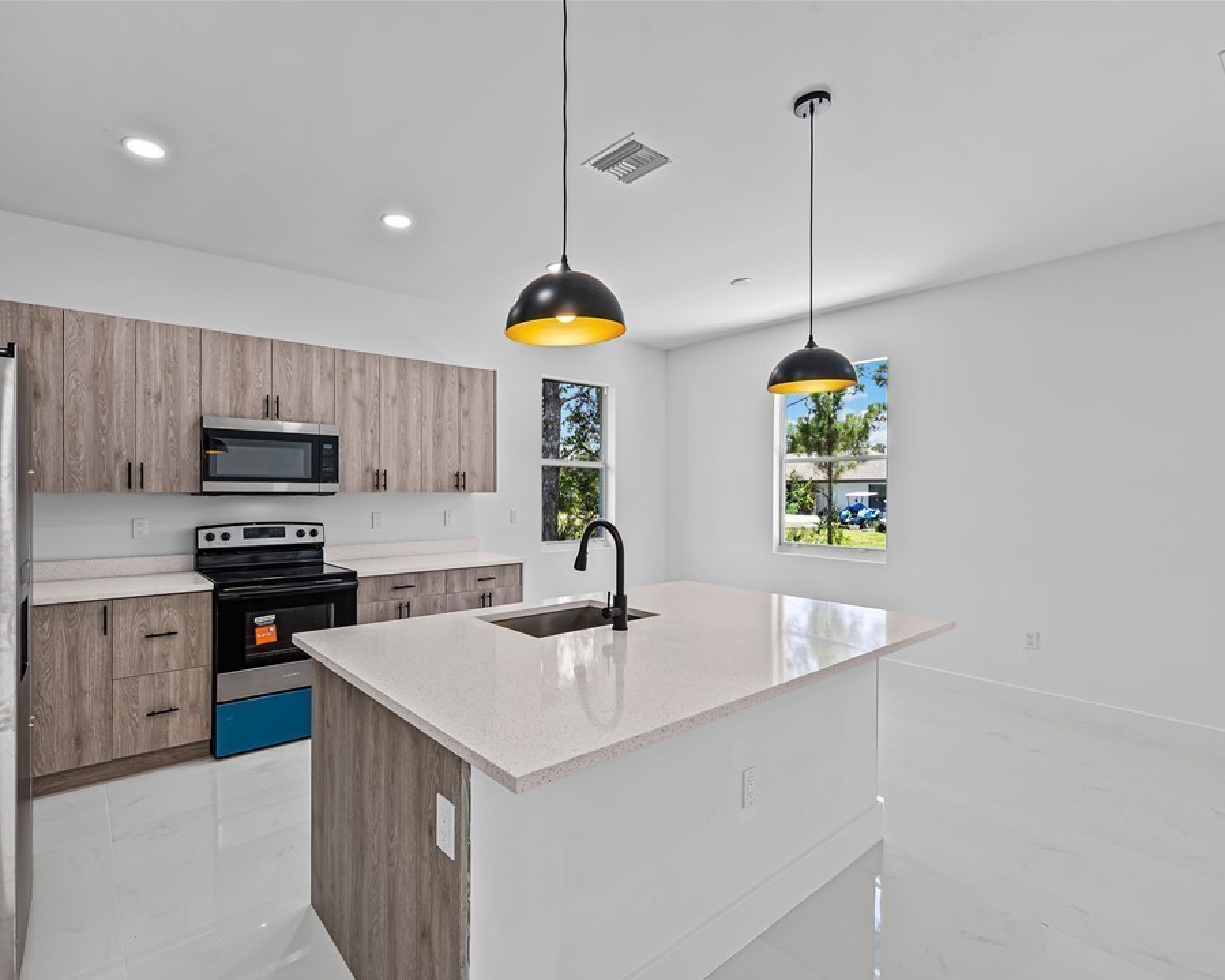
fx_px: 616
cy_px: 492
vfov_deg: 77.0
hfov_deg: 88.8
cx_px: 505
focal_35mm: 17
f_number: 9
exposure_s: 1/5
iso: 200
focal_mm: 15
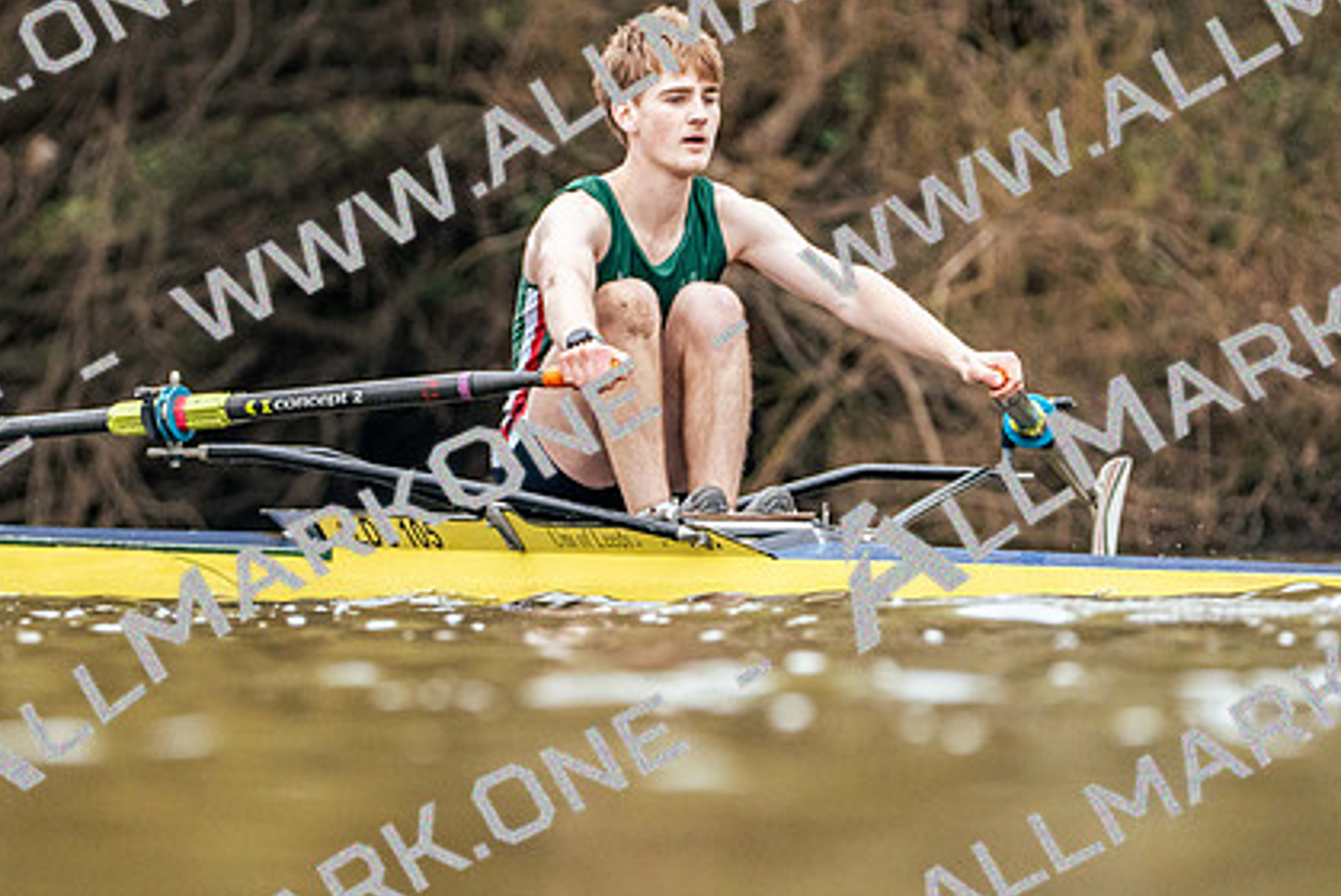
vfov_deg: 2.3
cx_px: 566
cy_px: 350
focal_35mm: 595
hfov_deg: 3.5
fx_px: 22178
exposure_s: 1/1600
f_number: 6.3
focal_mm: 430
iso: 6400
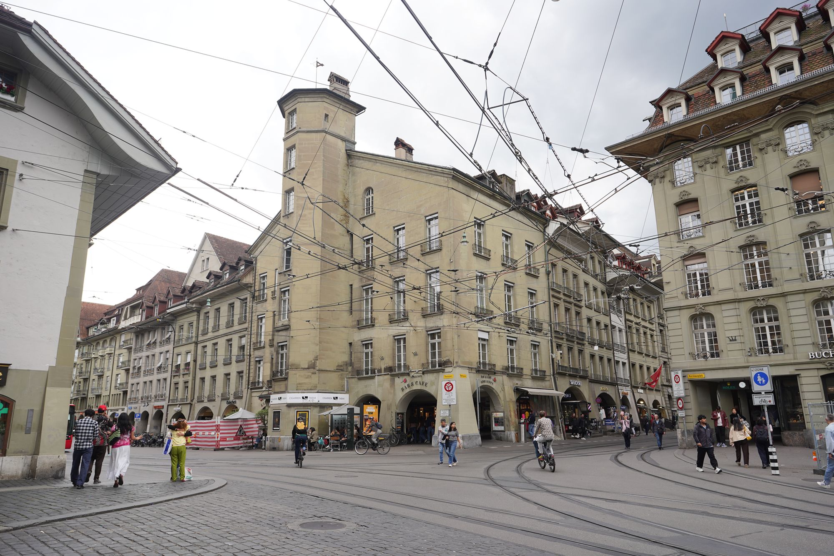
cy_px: 278
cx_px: 417
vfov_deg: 53.1
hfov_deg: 73.7
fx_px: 556
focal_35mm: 24
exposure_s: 1/100
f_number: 8
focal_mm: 24
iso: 100
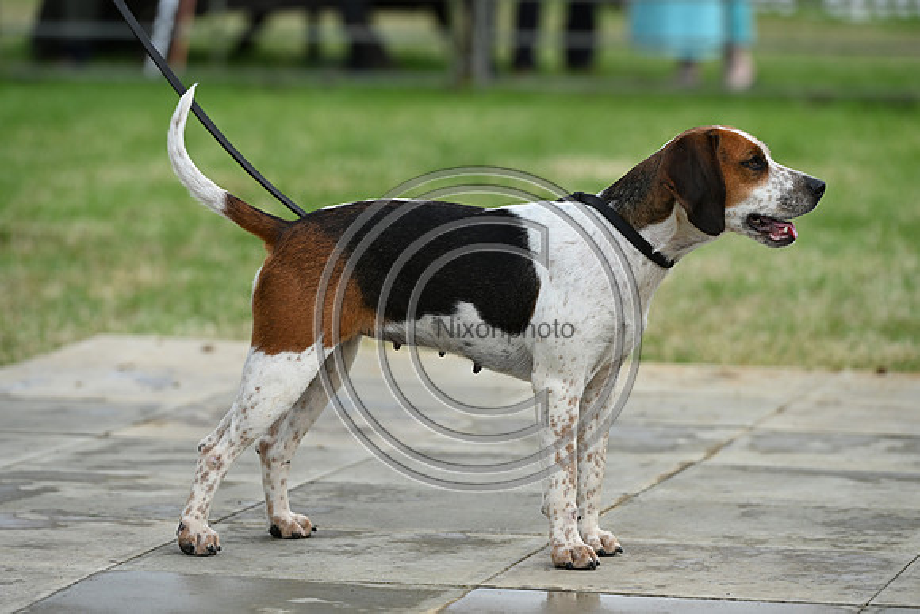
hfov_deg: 11.7
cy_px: 307
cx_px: 460
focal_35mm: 175
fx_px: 4473
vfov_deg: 7.9
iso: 360
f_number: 4.5
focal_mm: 175
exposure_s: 1/1000
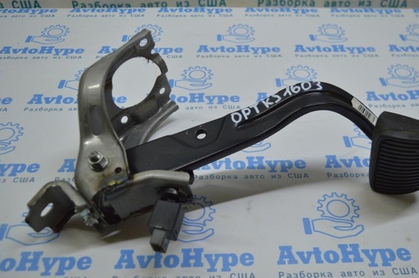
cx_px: 226
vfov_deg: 32.8
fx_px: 472
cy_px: 131
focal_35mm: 41
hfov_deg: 47.9
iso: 400
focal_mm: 23
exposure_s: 1/160
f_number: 3.8
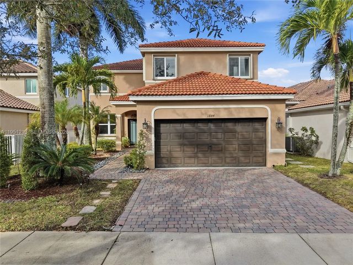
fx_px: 245
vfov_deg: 56.8
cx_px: 176
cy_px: 132
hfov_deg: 71.6
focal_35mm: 24
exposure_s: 1/640
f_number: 1.8
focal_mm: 8.7
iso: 190
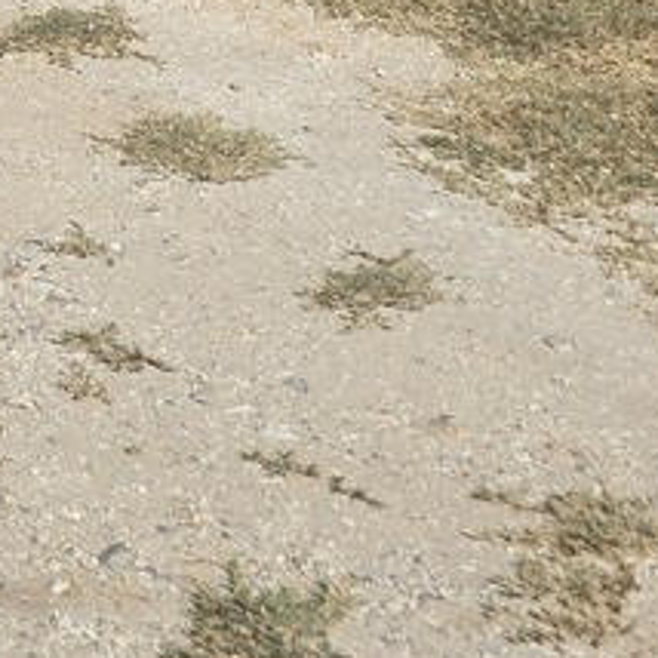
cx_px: -529
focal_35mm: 137
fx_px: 2946
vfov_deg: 11.3
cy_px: -716
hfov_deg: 11.8
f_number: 1.7
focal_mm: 6.3
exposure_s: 1/1325
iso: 12
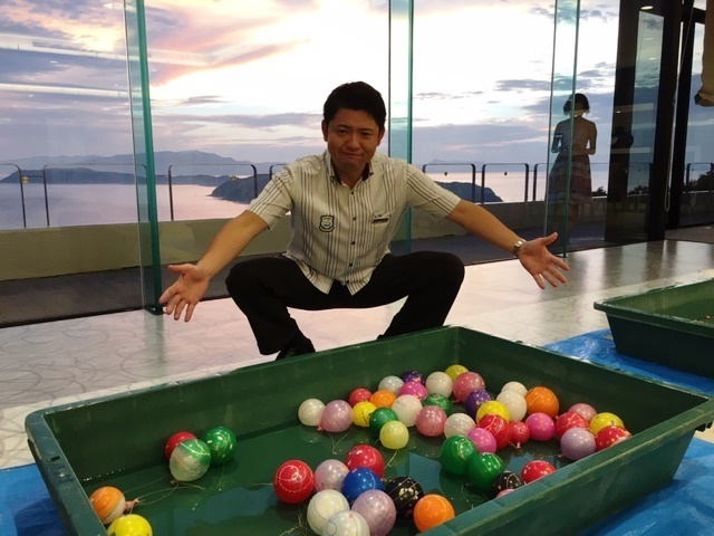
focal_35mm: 29
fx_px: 598
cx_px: 357
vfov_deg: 48.2
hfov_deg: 61.7
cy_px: 268
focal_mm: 4.15
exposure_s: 1/30
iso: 32
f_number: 2.2
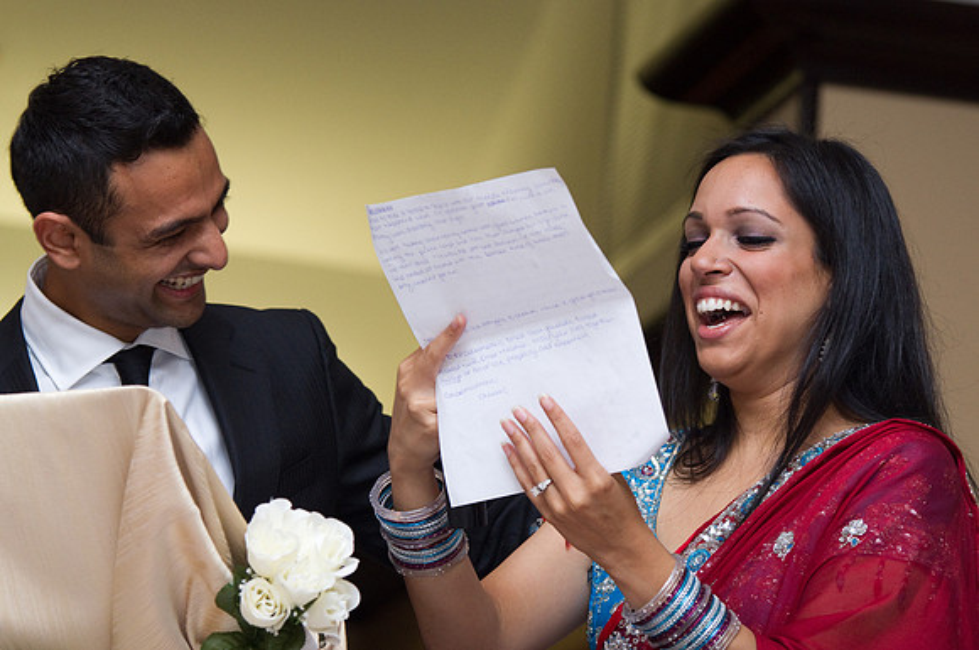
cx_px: 490
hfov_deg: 11.2
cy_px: 325
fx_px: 4997
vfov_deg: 7.4
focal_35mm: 184
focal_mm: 122.5
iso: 400
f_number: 5
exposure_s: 1/180
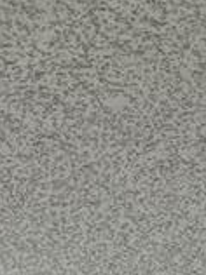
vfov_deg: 8.9
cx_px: -96
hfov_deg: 7.4
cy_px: 694
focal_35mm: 198
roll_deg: +1.8
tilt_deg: +2.6
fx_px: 1575
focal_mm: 4.25
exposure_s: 1/151
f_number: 1.8
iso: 32
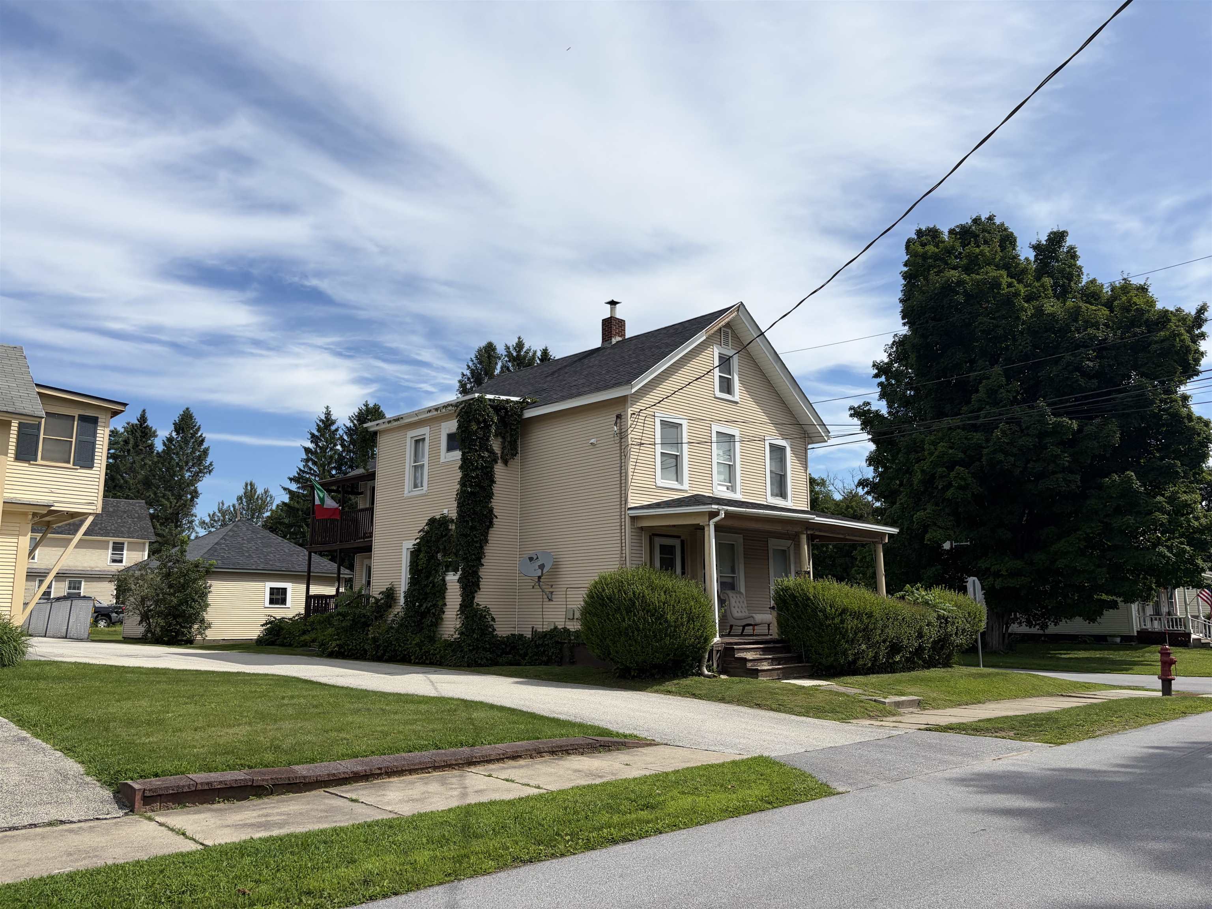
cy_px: 454
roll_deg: +0.4
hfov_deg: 67.3
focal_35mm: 26
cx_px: 606
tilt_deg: +10.5
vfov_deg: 53.1
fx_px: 910
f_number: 1.6
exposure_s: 1/6329
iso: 64
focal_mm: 5.96
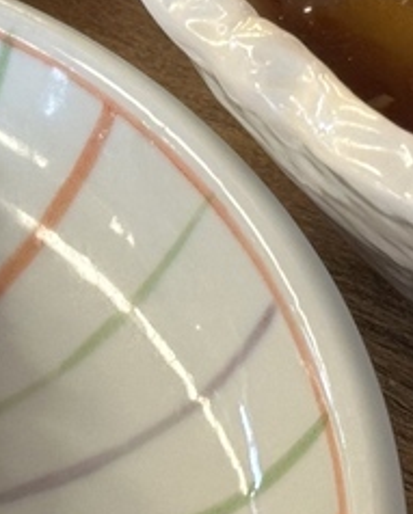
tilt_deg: -45.2
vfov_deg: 8.1
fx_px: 3599
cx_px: -108
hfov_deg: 6.5
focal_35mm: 236
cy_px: 11
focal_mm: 6.86
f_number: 1.78
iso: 125
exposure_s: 1/60
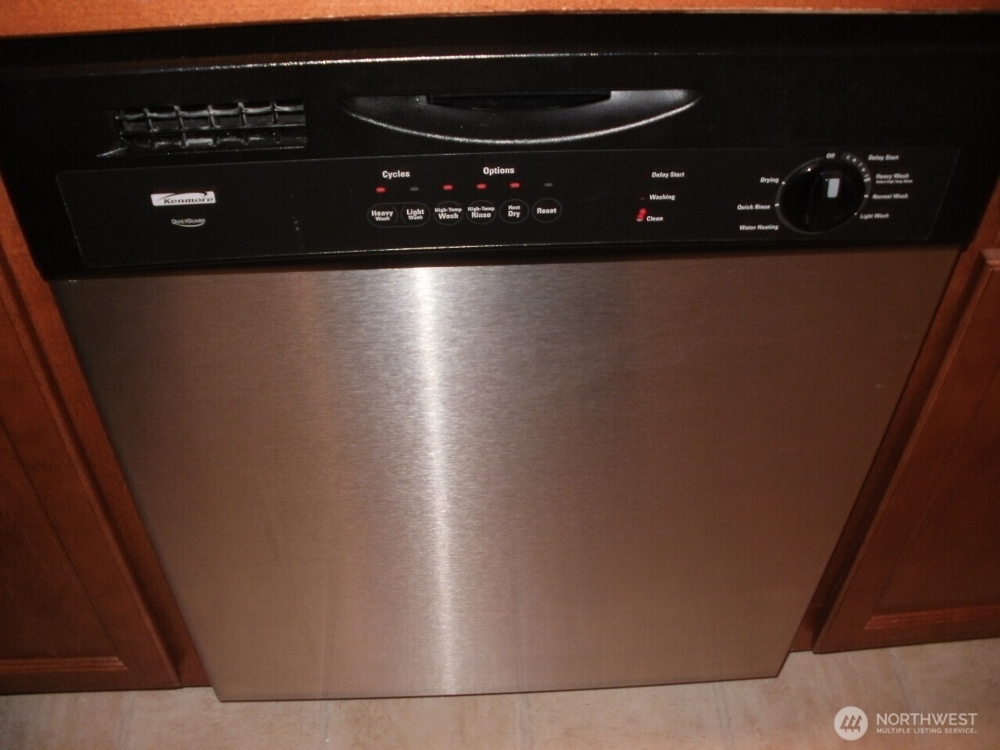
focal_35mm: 36
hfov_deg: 51.4
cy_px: 375
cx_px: 500
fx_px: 1040
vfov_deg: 39.7
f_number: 3.5
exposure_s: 1/30
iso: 125
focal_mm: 6.3
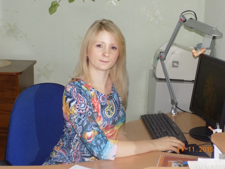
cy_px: 84
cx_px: 112
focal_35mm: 59
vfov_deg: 24.8
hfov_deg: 32.7
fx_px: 384
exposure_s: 1/30
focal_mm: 10.5
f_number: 4
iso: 200
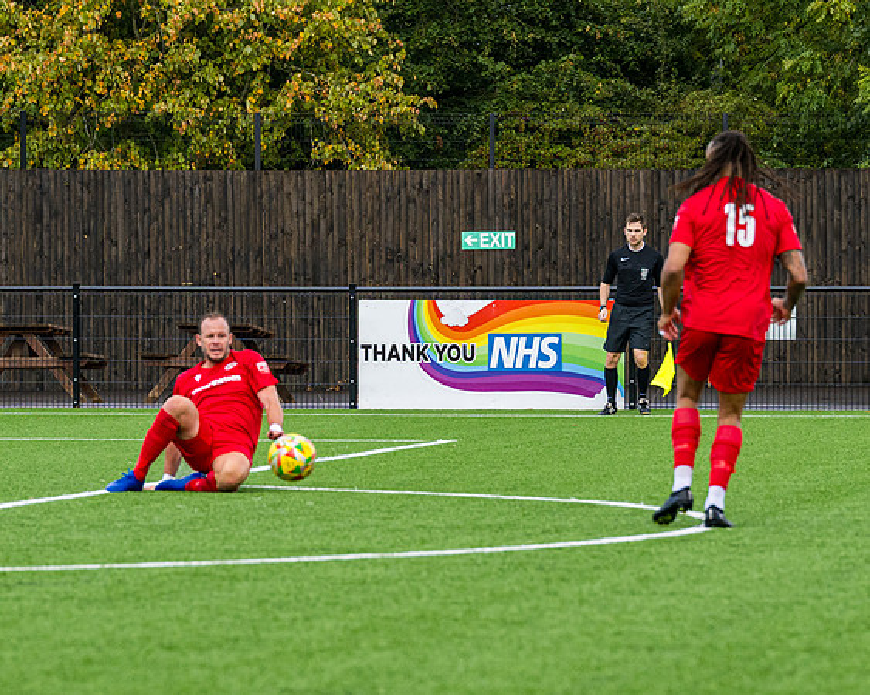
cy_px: 339
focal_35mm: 285
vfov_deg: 5.4
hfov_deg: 6.8
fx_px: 7326
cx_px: 129
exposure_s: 1/1250
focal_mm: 110
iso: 400
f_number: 4
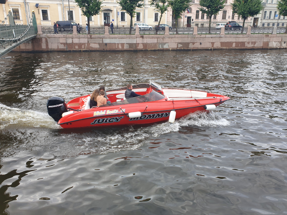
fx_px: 224
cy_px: 104
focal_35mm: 27
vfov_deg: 51.3
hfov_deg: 65.3
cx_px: 144
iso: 50
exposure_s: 1/116
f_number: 2.4
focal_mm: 4.3
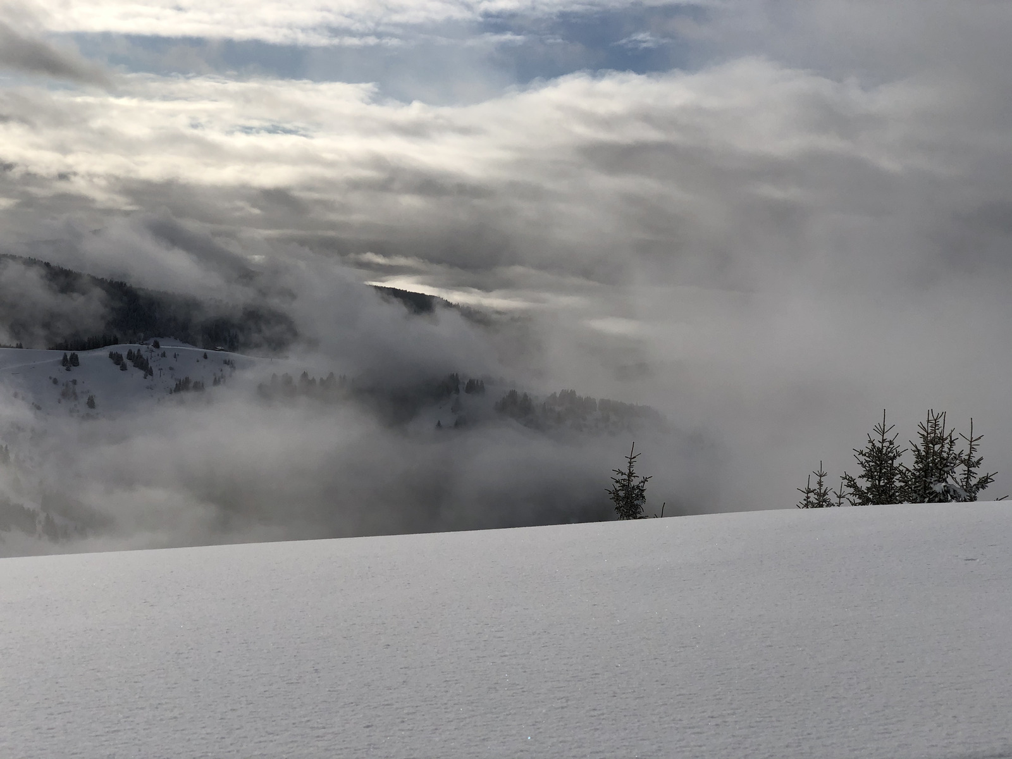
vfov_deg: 28.0
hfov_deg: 36.8
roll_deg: -2.5
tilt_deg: -4.2
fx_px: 1520
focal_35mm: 52
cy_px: 380
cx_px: 506
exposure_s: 1/5405
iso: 16
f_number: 2.4
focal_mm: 6
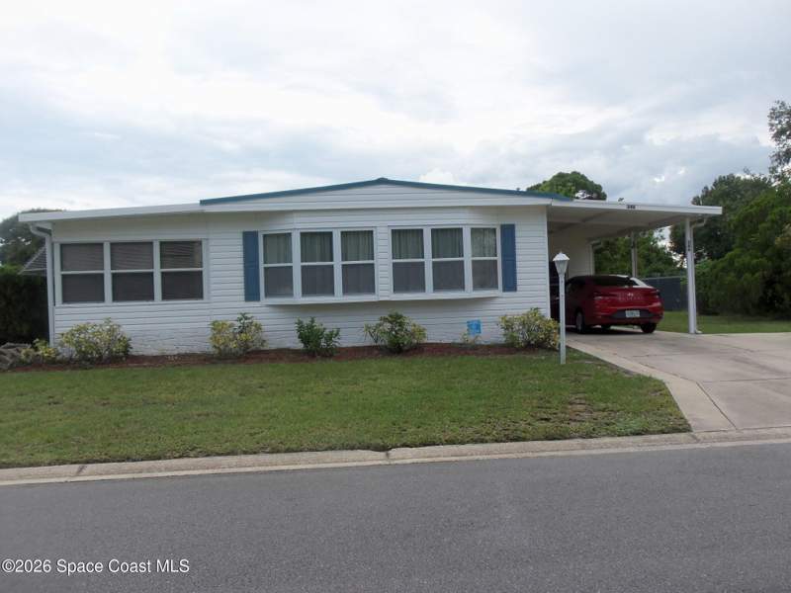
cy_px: 296
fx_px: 640
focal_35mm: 28
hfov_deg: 63.4
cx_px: 396
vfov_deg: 49.7
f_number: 3.3
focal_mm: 5.1
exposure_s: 1/320
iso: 64
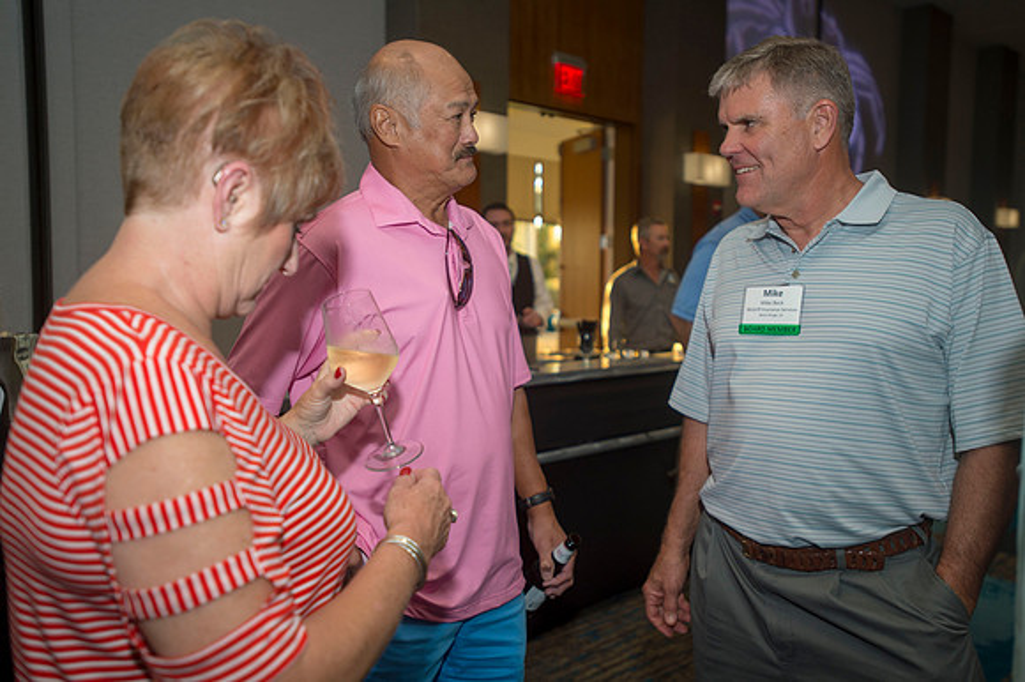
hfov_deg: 54.5
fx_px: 996
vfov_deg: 37.8
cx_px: 512
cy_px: 341
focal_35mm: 35
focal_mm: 35
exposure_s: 1/100
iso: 640
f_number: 2.8
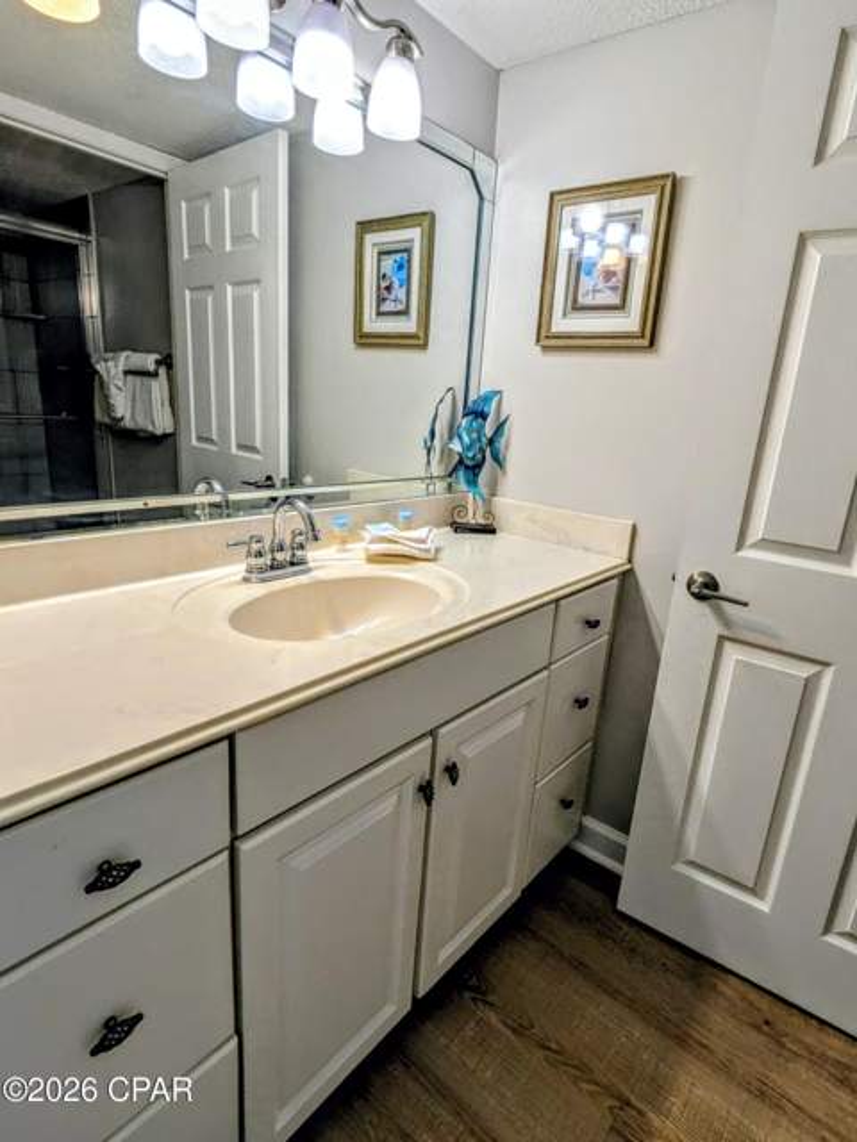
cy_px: 571
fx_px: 462
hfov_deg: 85.7
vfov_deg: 102.1
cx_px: 428
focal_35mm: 14
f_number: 2.2
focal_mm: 1.83
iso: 60
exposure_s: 1/120
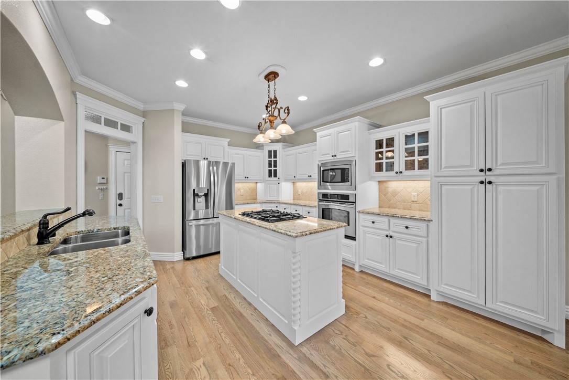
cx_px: 284
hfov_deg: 112.6
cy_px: 190
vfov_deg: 90.0
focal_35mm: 12
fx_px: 190
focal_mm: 12
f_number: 8
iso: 800
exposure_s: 1/10
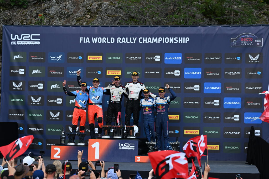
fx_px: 732
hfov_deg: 20.8
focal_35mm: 98
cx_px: 134
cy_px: 90
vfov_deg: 14.0
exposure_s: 1/1600
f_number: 4
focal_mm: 98
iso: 500
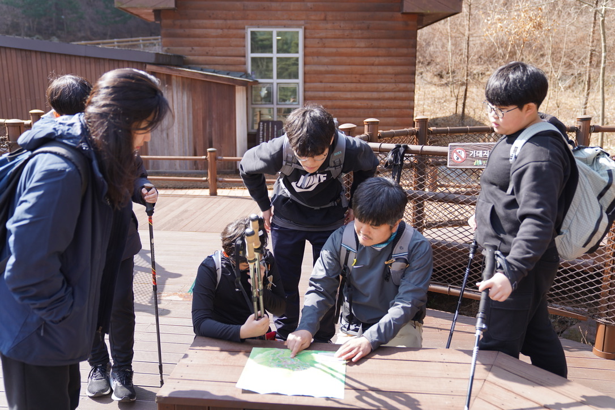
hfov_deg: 57.2
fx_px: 564
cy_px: 205
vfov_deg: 40.0
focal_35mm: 33
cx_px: 308
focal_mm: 33
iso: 100
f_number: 2.8
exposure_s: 1/320
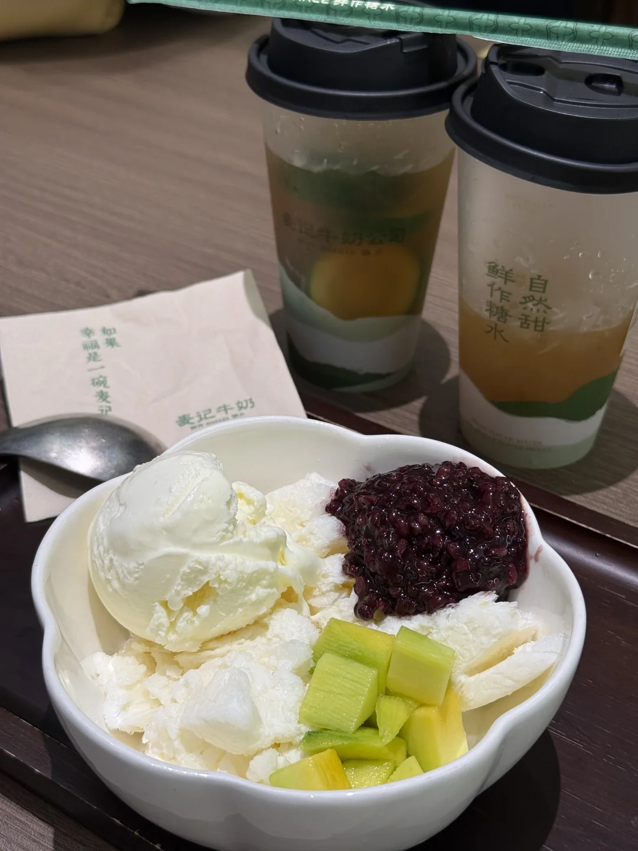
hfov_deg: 30.3
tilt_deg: -36.2
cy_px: 426
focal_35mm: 48
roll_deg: -1.7
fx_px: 1180
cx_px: 319
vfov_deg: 39.7
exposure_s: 1/100
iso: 64
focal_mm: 6.76
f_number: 1.78
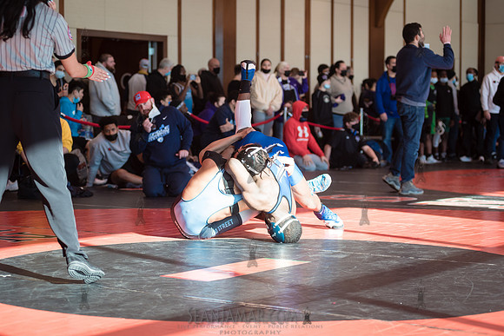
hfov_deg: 25.4
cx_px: 252
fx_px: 1120
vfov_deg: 17.1
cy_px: 168
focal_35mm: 80
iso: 400
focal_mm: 80
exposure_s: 1/400
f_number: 4
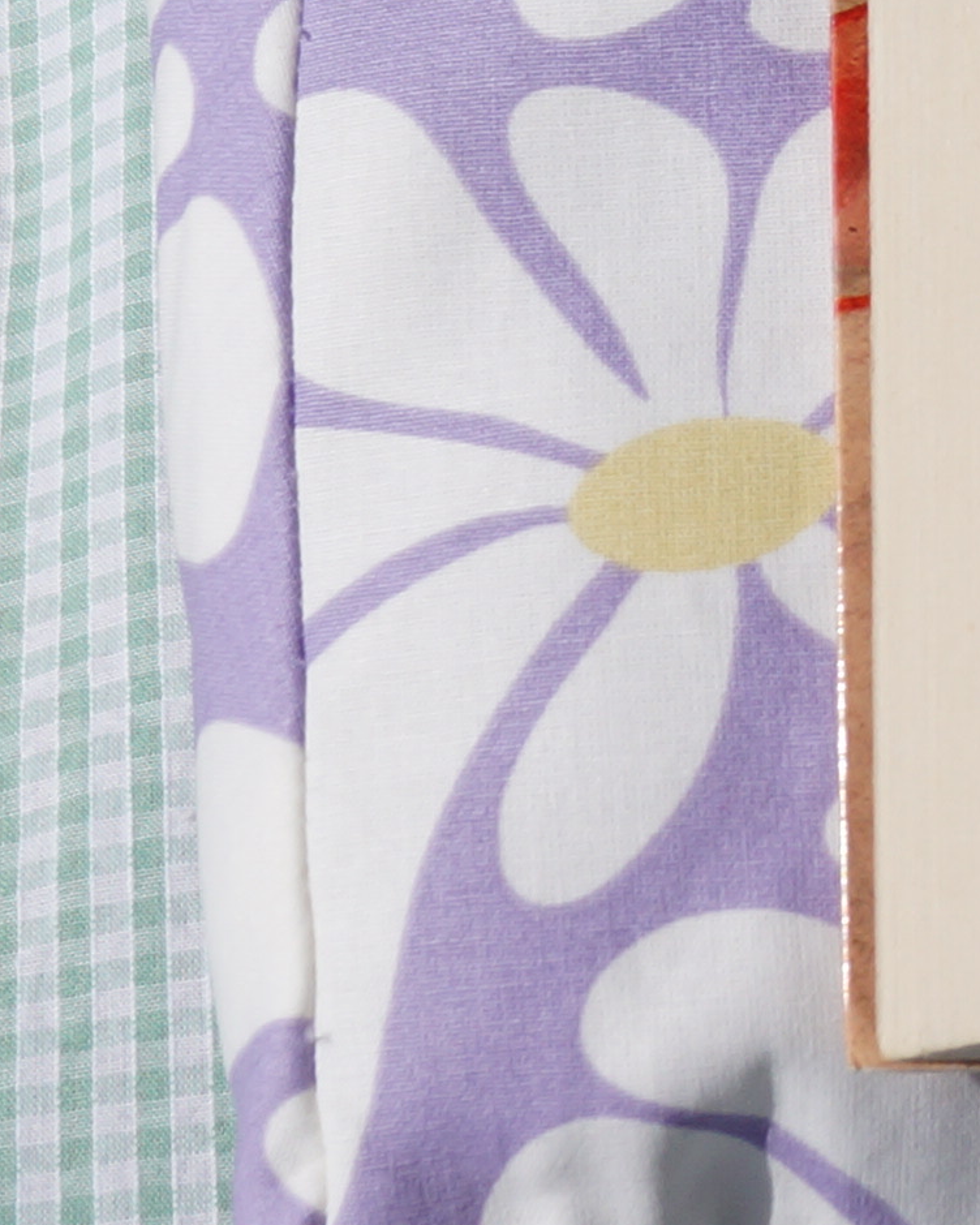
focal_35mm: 196
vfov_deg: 9.7
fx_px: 7106
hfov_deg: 7.6
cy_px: -246
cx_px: 1924
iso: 100
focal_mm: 24
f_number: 10
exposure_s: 1/400
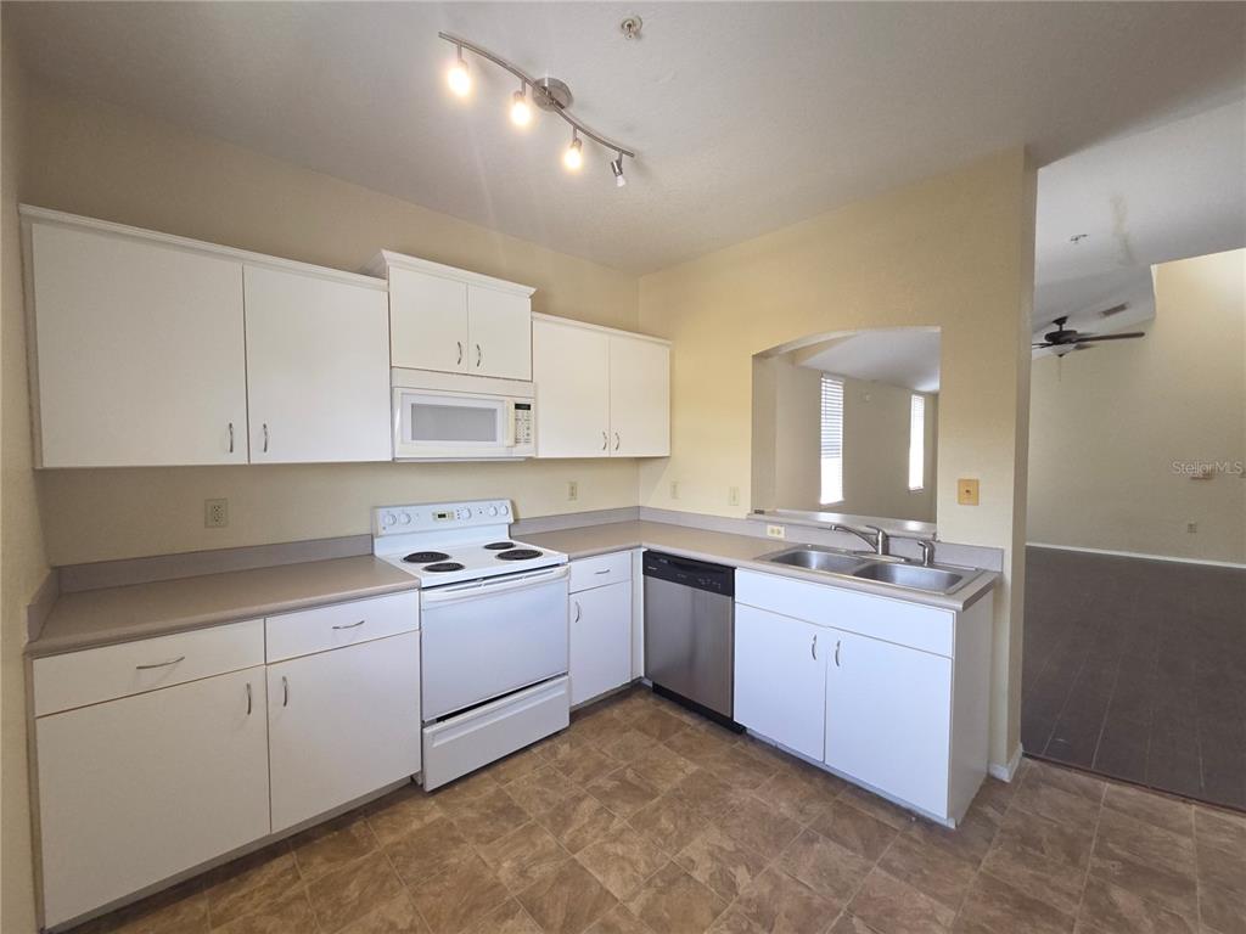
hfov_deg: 106.2
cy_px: 467
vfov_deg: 89.9
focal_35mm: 13
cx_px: 623
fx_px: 468
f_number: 2.2
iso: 160
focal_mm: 2.2
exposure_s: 1/60
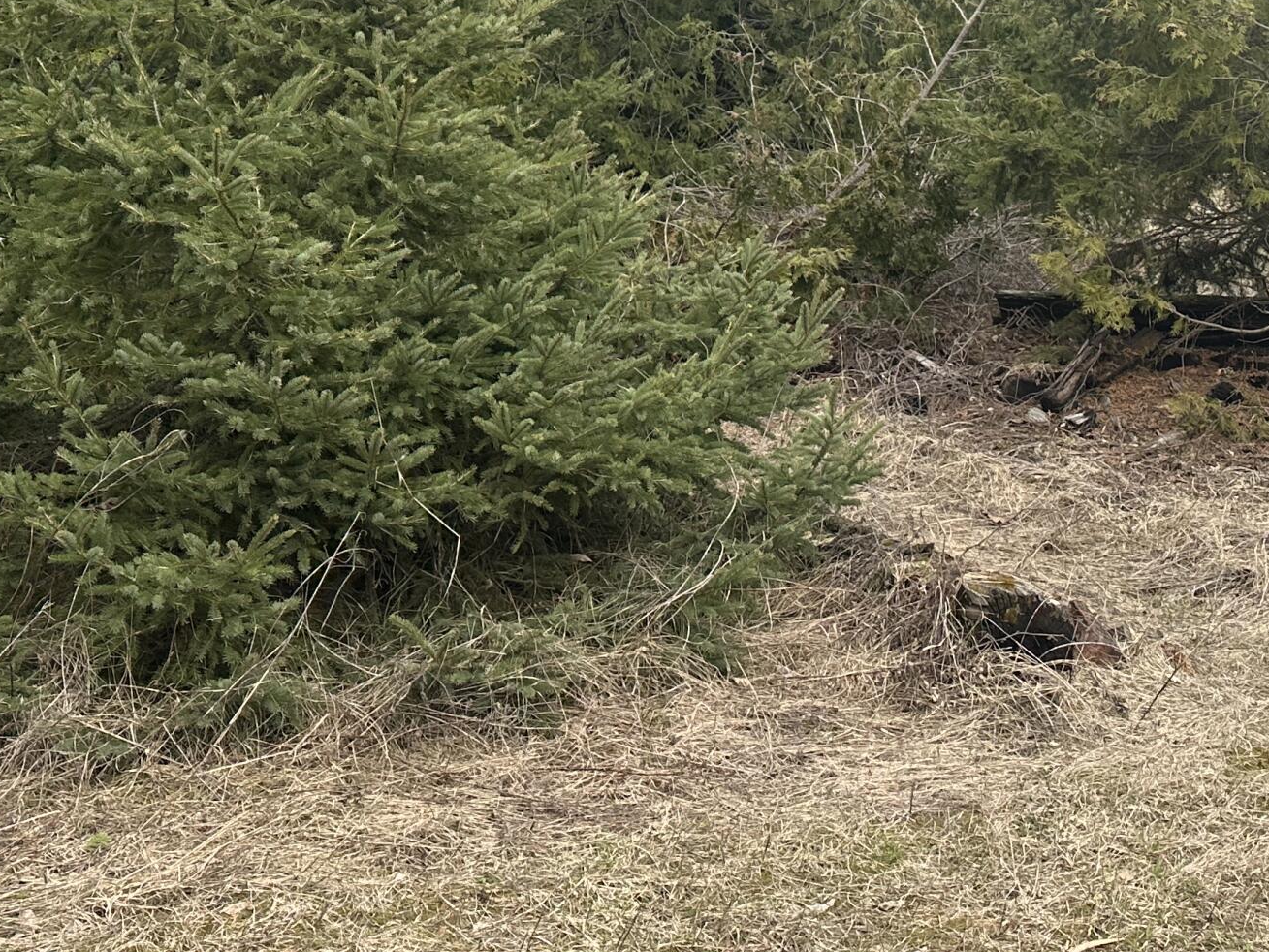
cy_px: -115
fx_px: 2016
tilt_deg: +4.9
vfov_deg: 24.6
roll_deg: +0.0
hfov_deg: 34.8
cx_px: 527
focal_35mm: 55
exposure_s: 1/1321
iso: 80
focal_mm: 6.86
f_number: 1.78
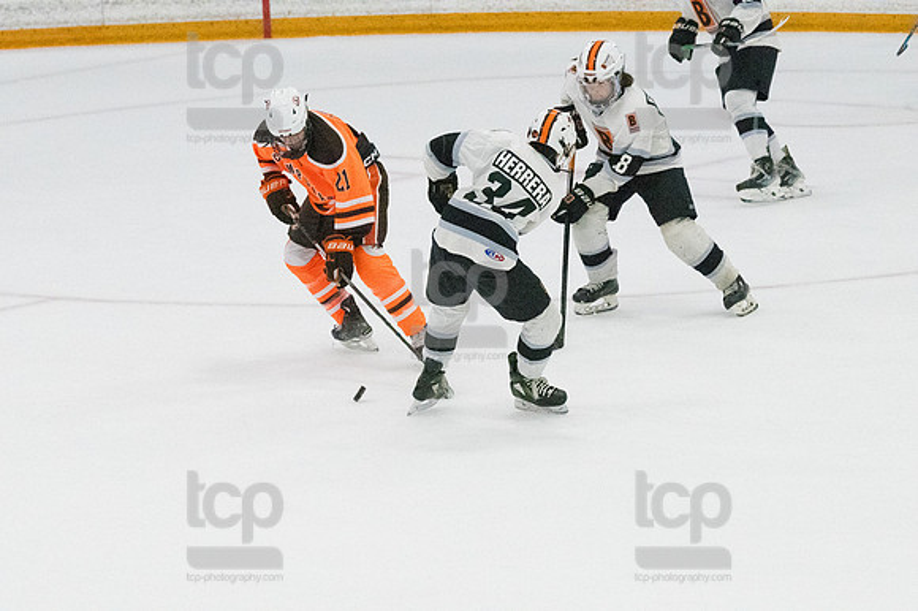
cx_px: 459
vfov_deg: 5.4
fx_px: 6499
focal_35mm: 255
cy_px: 306
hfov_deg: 8.1
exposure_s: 1/1600
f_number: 5
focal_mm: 170
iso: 8000
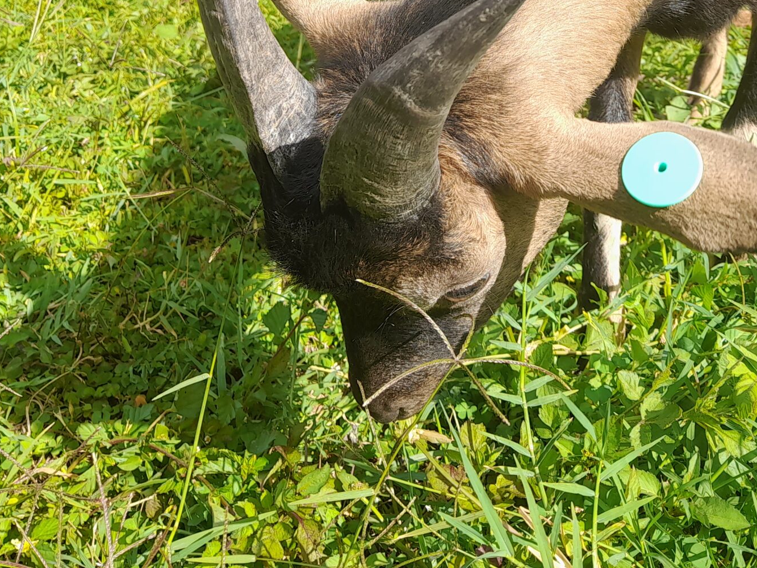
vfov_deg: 28.8
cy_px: 32
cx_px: 457
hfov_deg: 39.5
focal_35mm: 48
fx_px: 1050
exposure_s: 1/324
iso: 20
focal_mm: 4.6
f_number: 2
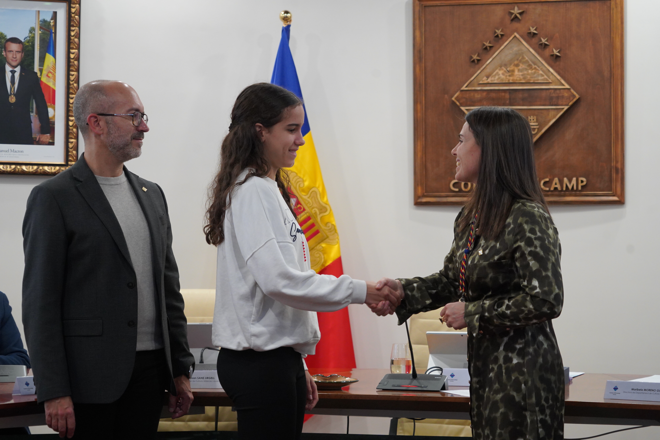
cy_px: 220
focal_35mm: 96
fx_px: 1760
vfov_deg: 14.3
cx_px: 330
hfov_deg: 21.2
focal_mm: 96
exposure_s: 1/160
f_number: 5.6
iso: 4000
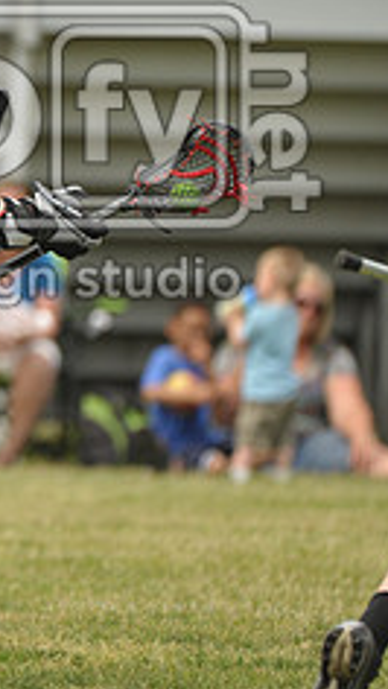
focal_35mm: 874
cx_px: -160
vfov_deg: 2.5
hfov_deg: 1.4
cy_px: 140
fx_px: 15963
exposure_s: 1/3200
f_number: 4
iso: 800
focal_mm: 340
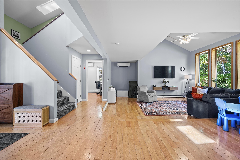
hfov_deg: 100.4
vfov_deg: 77.2
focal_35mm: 15
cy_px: 80
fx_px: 100
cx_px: 120
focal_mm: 15
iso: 250
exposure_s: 3
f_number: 7.1
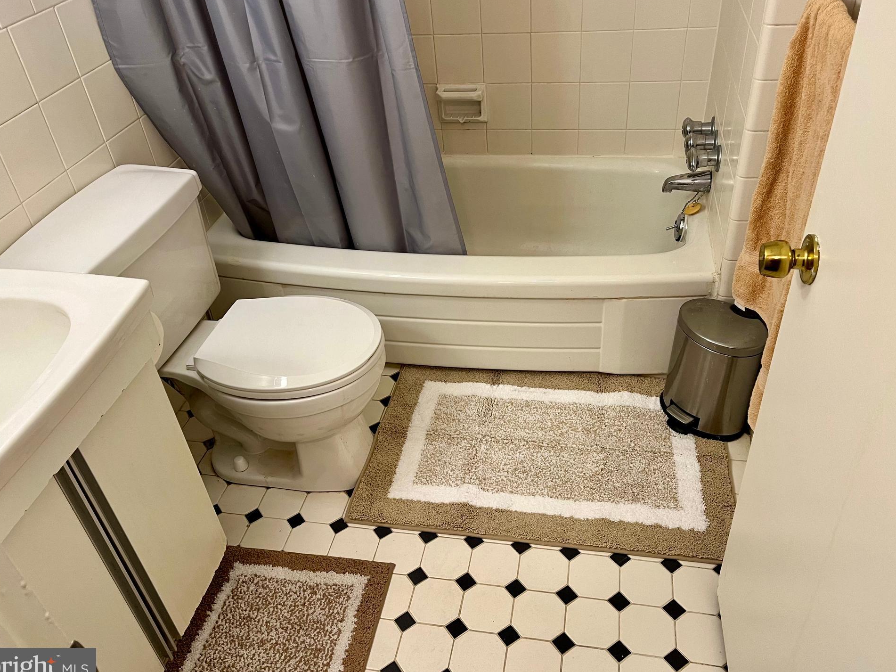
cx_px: 461
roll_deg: +5.3
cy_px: 325
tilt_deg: -37.4
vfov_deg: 49.7
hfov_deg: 63.4
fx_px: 725
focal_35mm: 28
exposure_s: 1/60
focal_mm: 5.1
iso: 100
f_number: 1.6
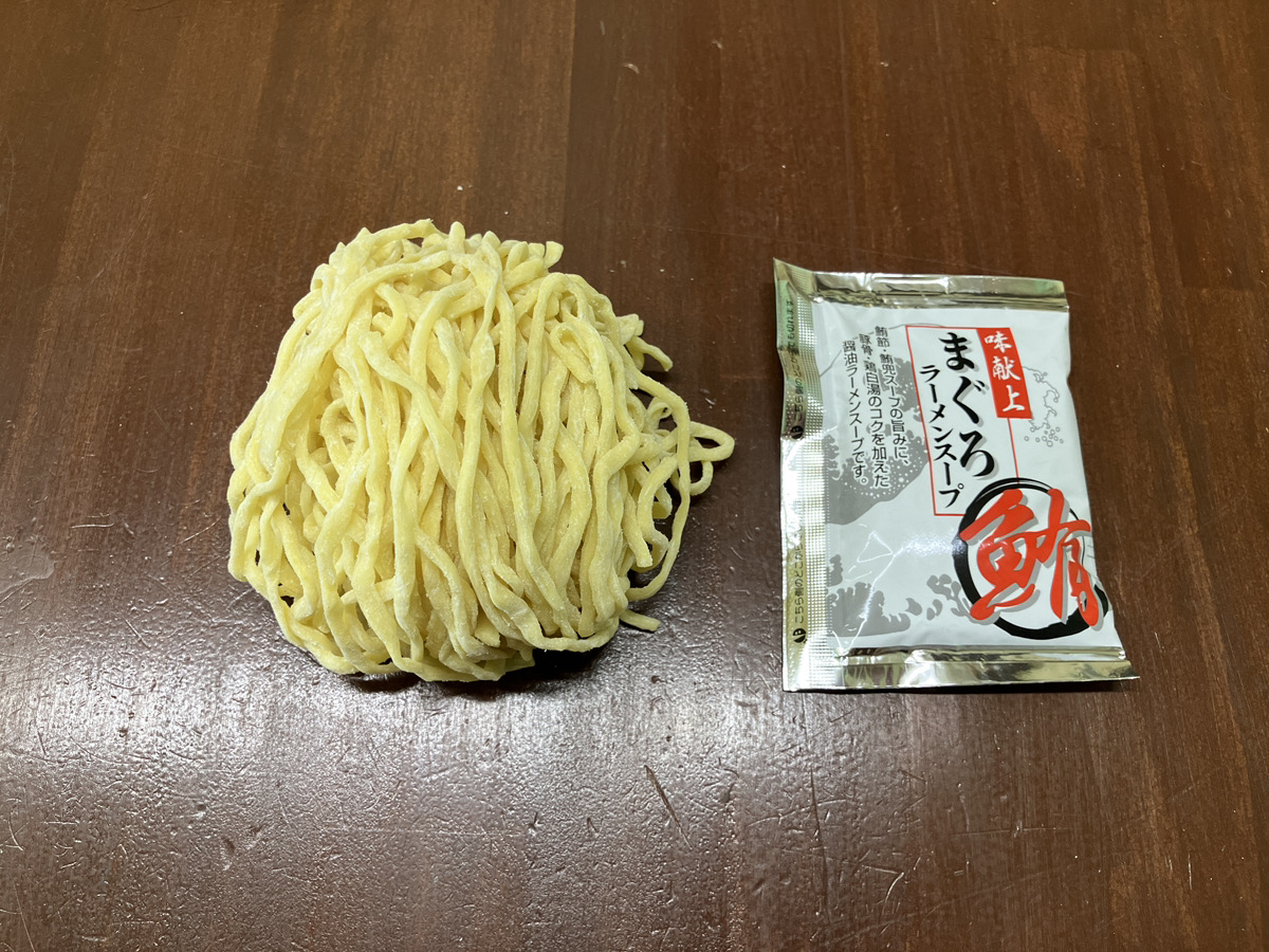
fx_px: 1026
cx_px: 634
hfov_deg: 63.4
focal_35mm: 28
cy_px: 476
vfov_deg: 49.7
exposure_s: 1/100
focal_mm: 3.99
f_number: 1.8
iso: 64
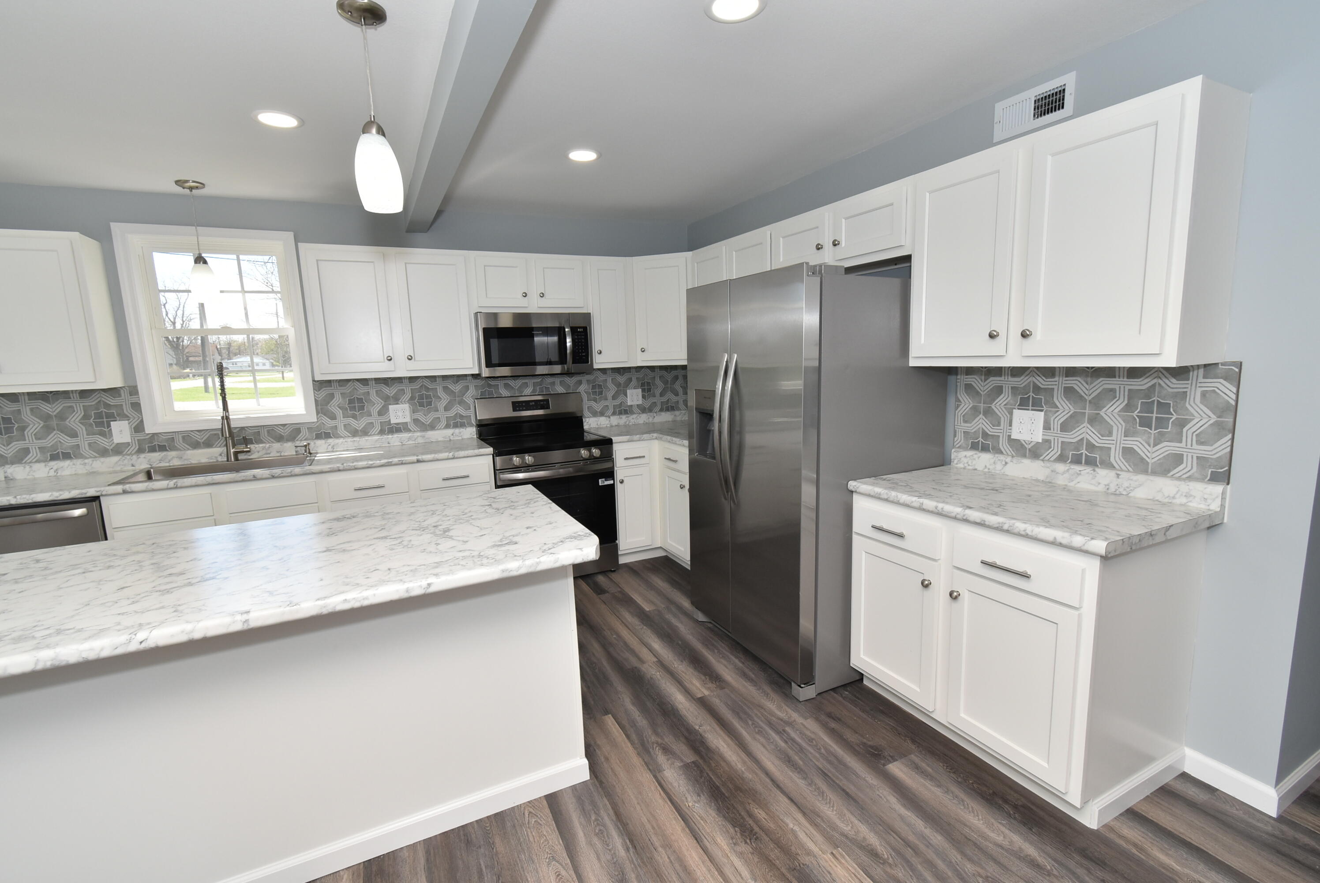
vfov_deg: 77.4
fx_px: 550
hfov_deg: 100.3
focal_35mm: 15
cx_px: 660
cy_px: 442
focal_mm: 10
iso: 400
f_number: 10
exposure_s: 1/80
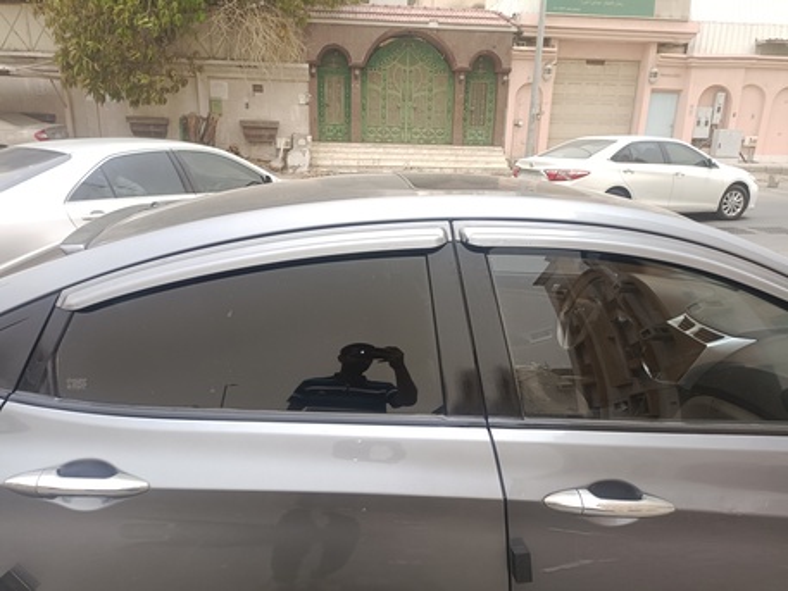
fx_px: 569
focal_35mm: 25
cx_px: 394
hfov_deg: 69.4
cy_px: 296
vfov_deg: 54.9
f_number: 1.79
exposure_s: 1/170
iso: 100
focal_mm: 4.74
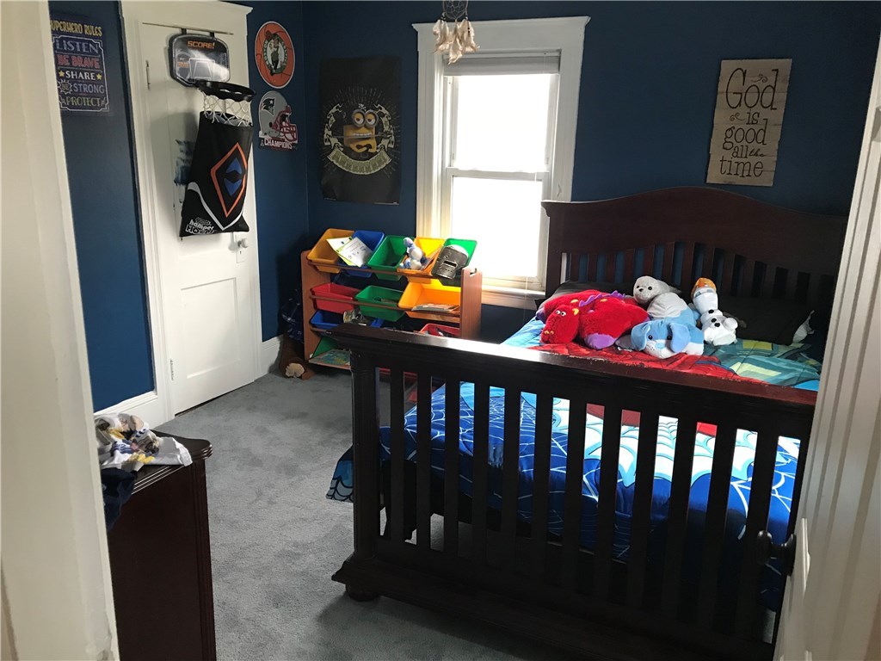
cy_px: 330
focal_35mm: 28
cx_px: 440
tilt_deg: -14.2
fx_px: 713
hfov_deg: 63.4
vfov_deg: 49.7
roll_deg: -0.3
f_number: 1.8
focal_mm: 3.99
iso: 64
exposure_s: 1/15
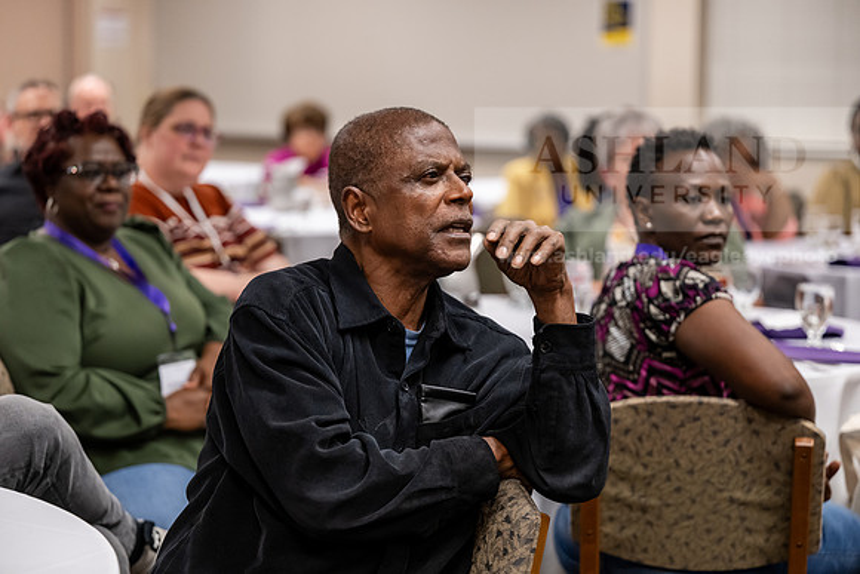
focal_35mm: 87
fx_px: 2079
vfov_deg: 15.7
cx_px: 430
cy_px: 287
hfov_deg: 23.4
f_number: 2.8
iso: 2000
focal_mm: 87
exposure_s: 1/200
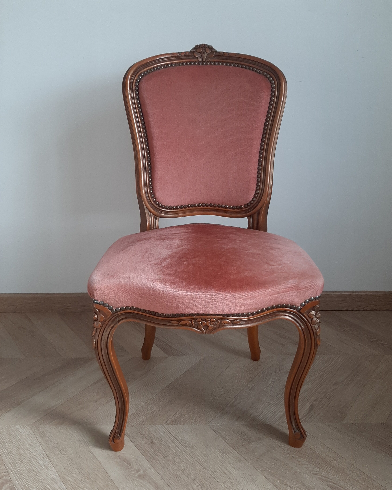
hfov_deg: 51.5
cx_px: 202
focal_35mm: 28
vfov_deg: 62.2
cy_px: 247
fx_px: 406
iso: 80
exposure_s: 1/100
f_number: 1.7
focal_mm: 3.93
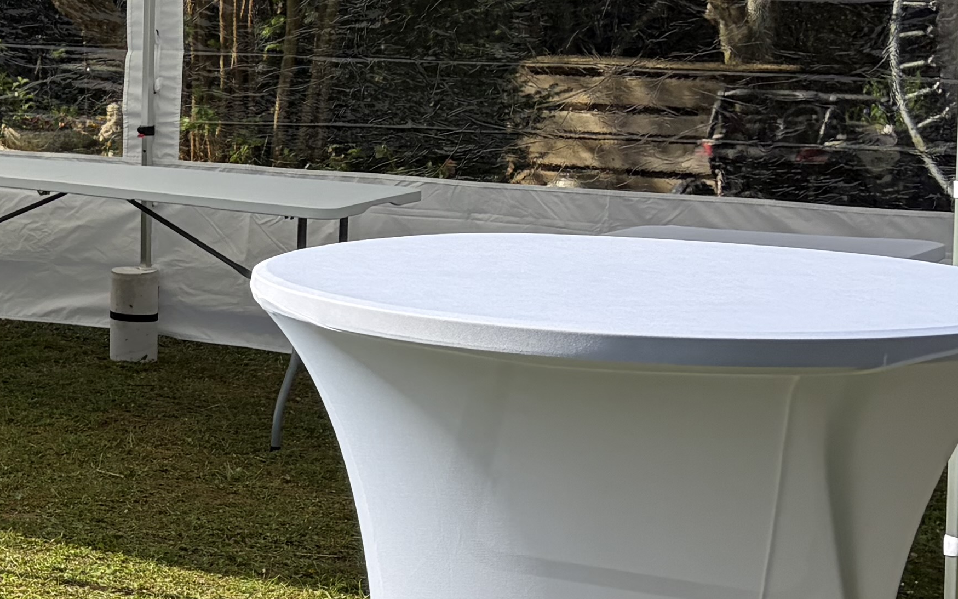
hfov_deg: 20.2
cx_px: -432
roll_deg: -1.7
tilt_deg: -7.5
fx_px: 2350
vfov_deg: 14.5
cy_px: 270
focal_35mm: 90
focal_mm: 5.96
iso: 50
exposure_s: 1/3448
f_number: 1.6
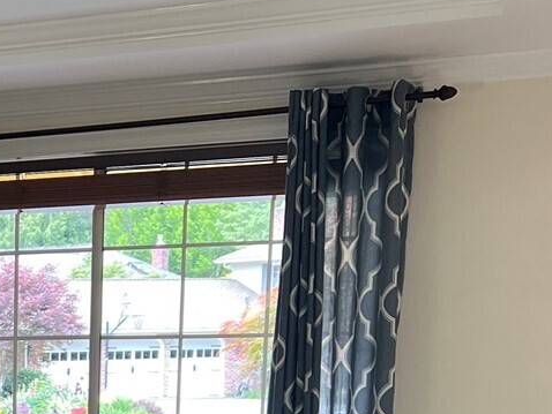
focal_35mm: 87
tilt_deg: -11.6
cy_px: 619
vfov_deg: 15.6
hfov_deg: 20.9
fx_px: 1388
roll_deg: +1.1
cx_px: -121
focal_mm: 5.7
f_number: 1.5
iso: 100
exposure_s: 1/120
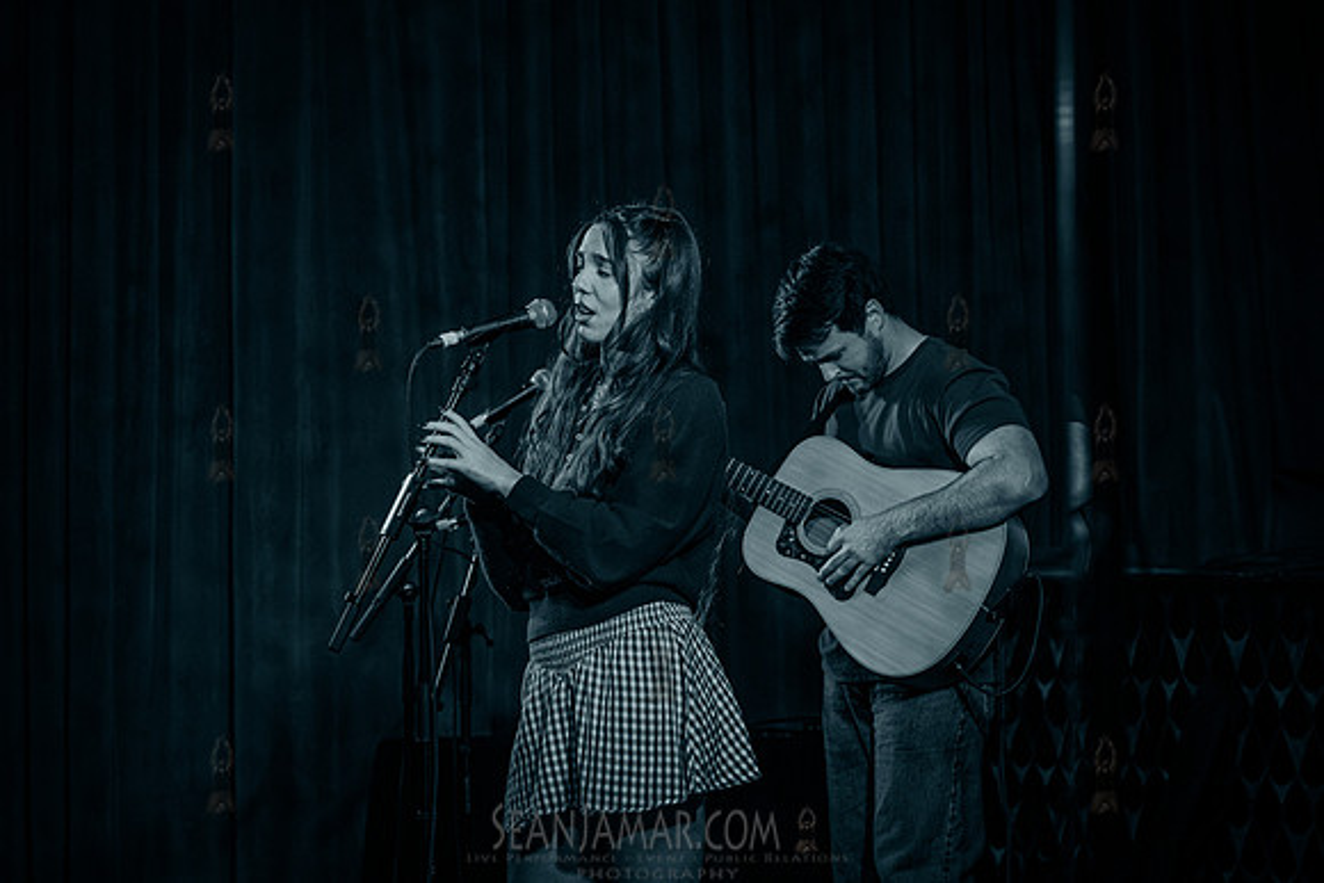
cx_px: 662
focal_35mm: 96
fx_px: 3538
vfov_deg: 14.2
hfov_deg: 21.2
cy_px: 442
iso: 12800
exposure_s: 1/250
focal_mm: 83
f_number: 3.2
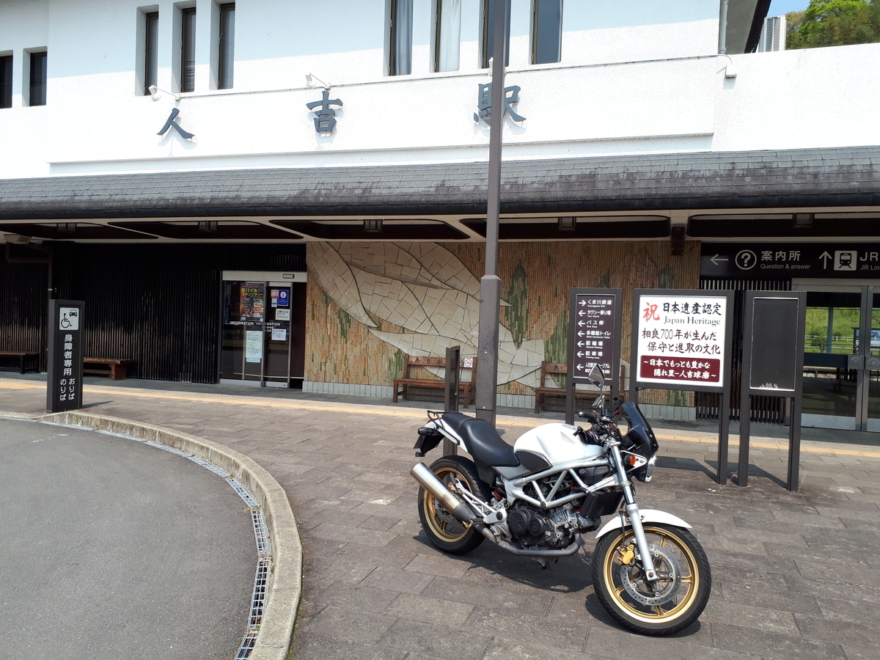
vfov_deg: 51.4
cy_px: 330
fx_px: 686
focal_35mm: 27
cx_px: 440
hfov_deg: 65.3
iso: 40
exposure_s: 1/911
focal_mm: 3.6
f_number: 1.9
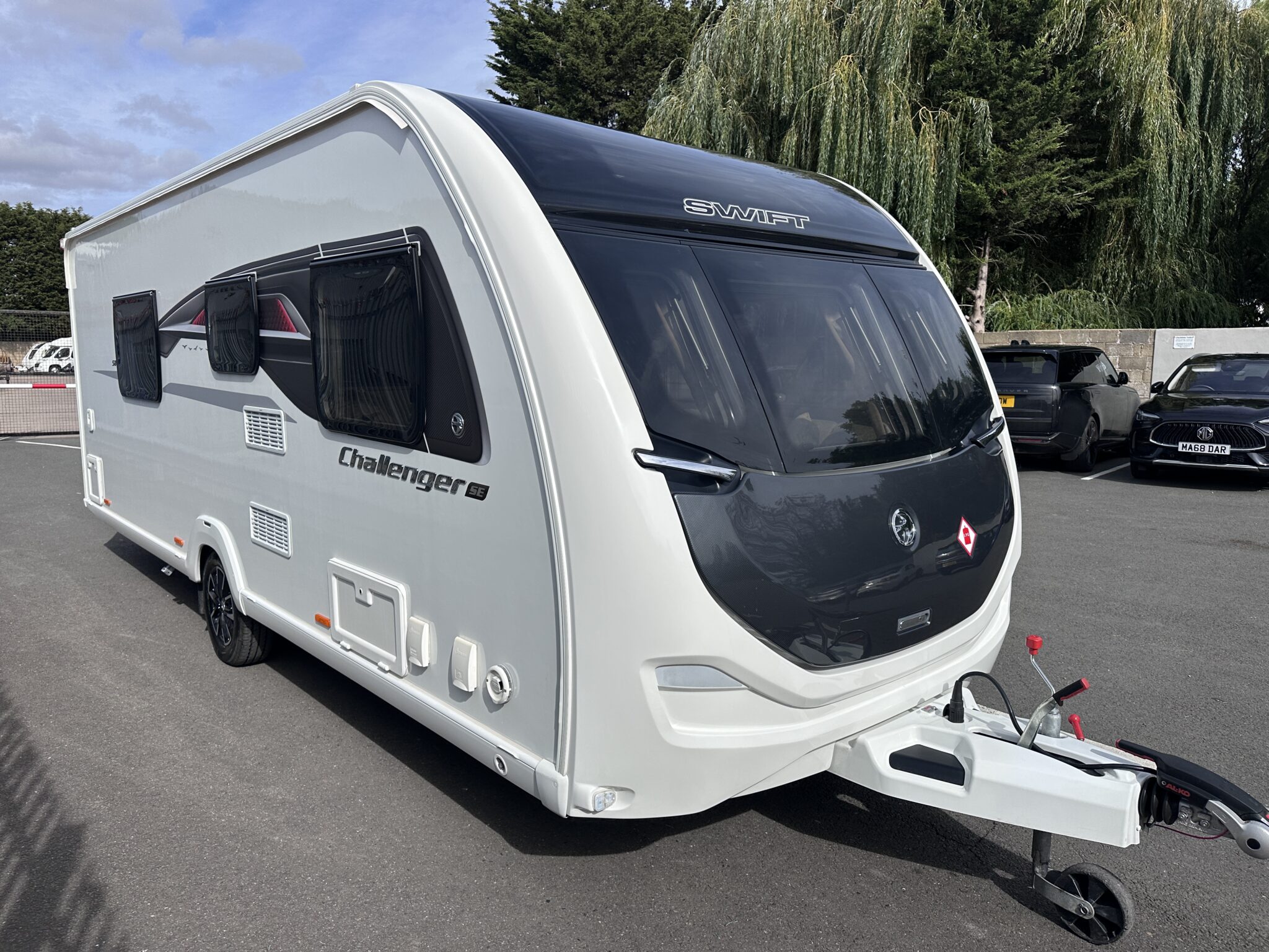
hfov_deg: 71.6
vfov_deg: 56.8
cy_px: 476
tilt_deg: -8.3
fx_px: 880
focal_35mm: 24
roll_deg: -0.6
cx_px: 634
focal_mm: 6.86
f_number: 1.78
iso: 80
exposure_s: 1/7576
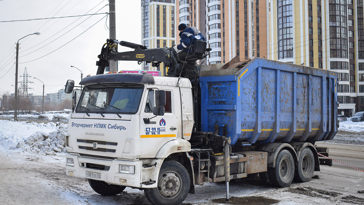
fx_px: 396
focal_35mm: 41
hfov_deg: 49.4
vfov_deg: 29.0
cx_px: 182
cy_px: 97
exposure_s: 1/800
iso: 200
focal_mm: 26
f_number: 5.6
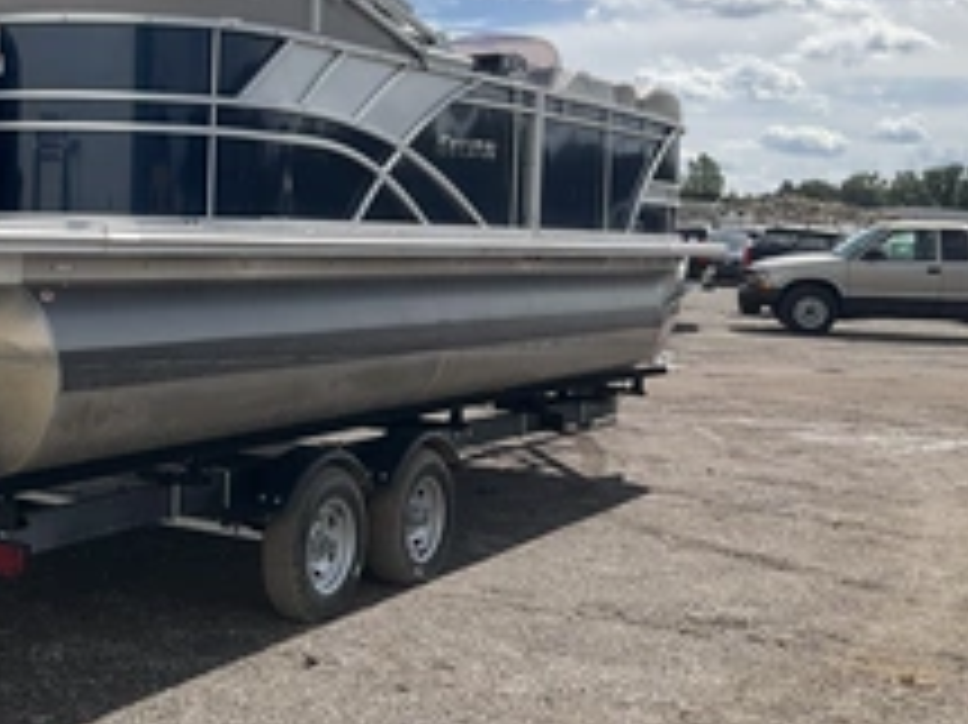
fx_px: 1509
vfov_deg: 26.9
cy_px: 265
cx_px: 113
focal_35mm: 54
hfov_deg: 33.8
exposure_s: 1/2538
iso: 25
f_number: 1.8
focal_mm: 3
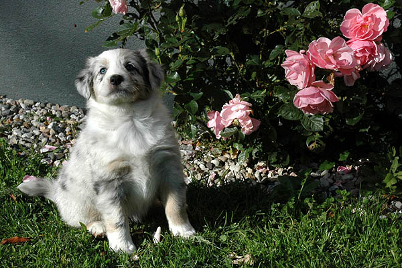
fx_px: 754
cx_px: 201
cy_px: 134
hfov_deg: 29.9
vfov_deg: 20.2
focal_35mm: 68
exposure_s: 1/500
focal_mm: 45
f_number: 11
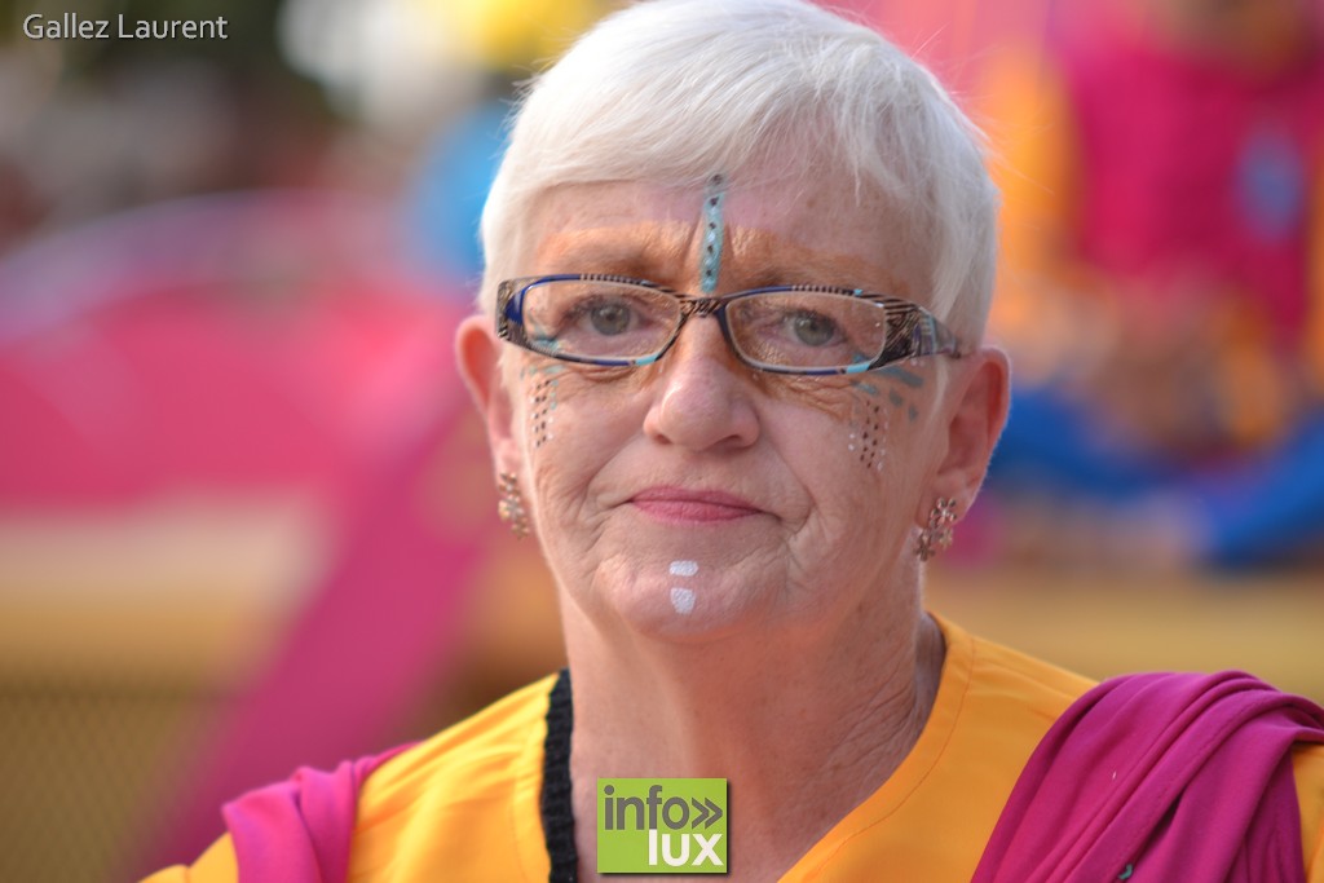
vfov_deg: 6.1
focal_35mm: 225
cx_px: 662
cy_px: 442
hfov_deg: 9.1
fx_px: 8276
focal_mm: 150
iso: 100
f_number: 3.2
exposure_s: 1/250
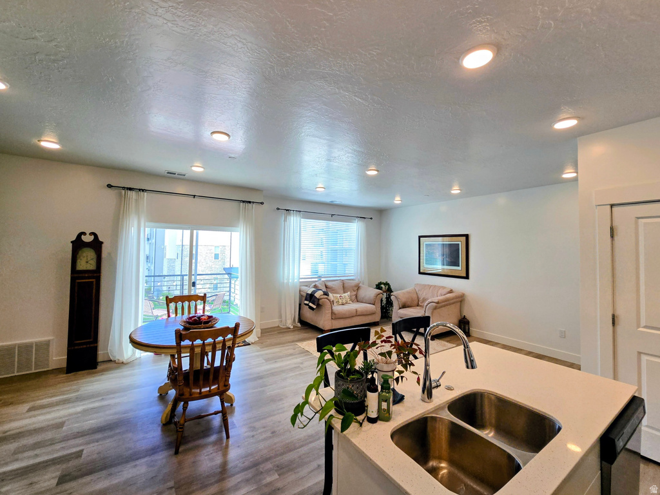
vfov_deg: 89.9
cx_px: 330
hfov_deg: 106.2
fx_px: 248
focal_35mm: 13
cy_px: 248
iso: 50
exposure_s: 1/154
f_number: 2.2
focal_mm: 2.2
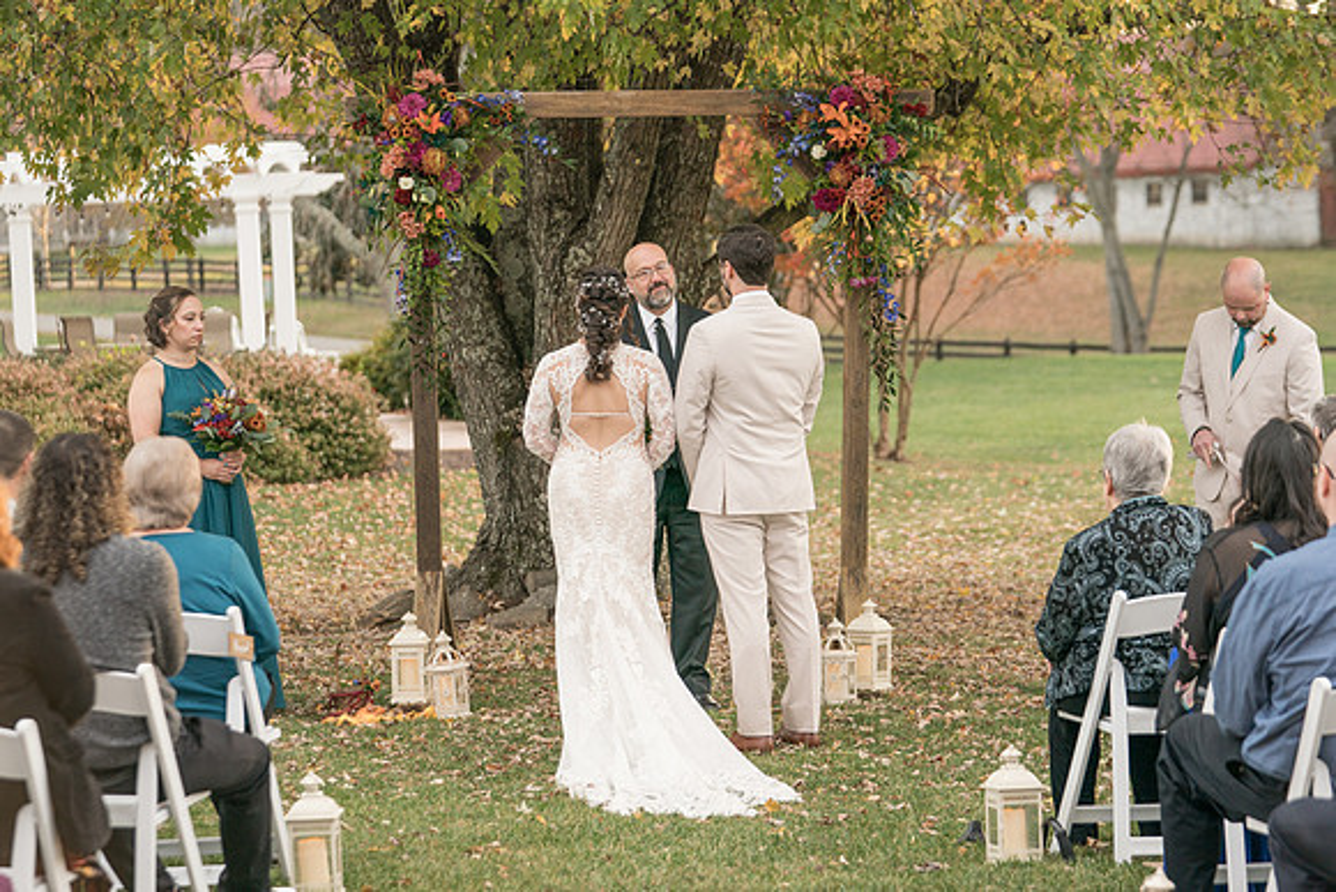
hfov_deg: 15.9
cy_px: 490
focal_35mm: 129
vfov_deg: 10.6
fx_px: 4786
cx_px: 698
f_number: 4
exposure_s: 1/250
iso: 500
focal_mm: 115
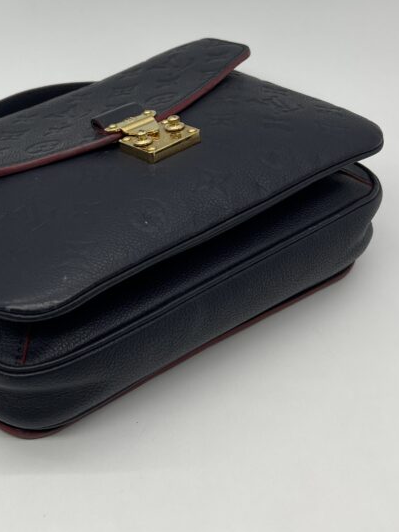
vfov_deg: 38.1
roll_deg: -1.8
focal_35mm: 50
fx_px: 768
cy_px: 231
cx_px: 106
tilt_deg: -42.0
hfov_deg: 28.7
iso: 40
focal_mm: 5.7
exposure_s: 1/289
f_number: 1.5
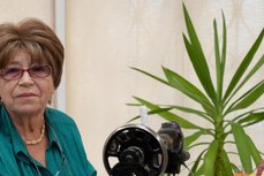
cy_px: 131
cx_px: 52
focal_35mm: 75
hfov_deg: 26.5
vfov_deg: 18.1
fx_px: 550
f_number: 4
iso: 800
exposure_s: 1/160
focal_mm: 43
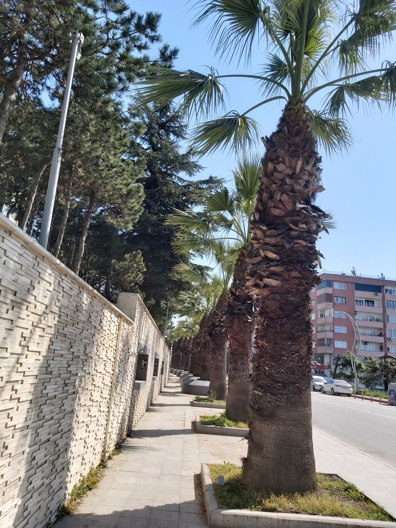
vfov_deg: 67.3
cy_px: 264
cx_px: 198
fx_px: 397
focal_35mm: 26
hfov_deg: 53.1
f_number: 1.7
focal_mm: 3.92
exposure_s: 1/2018
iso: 64
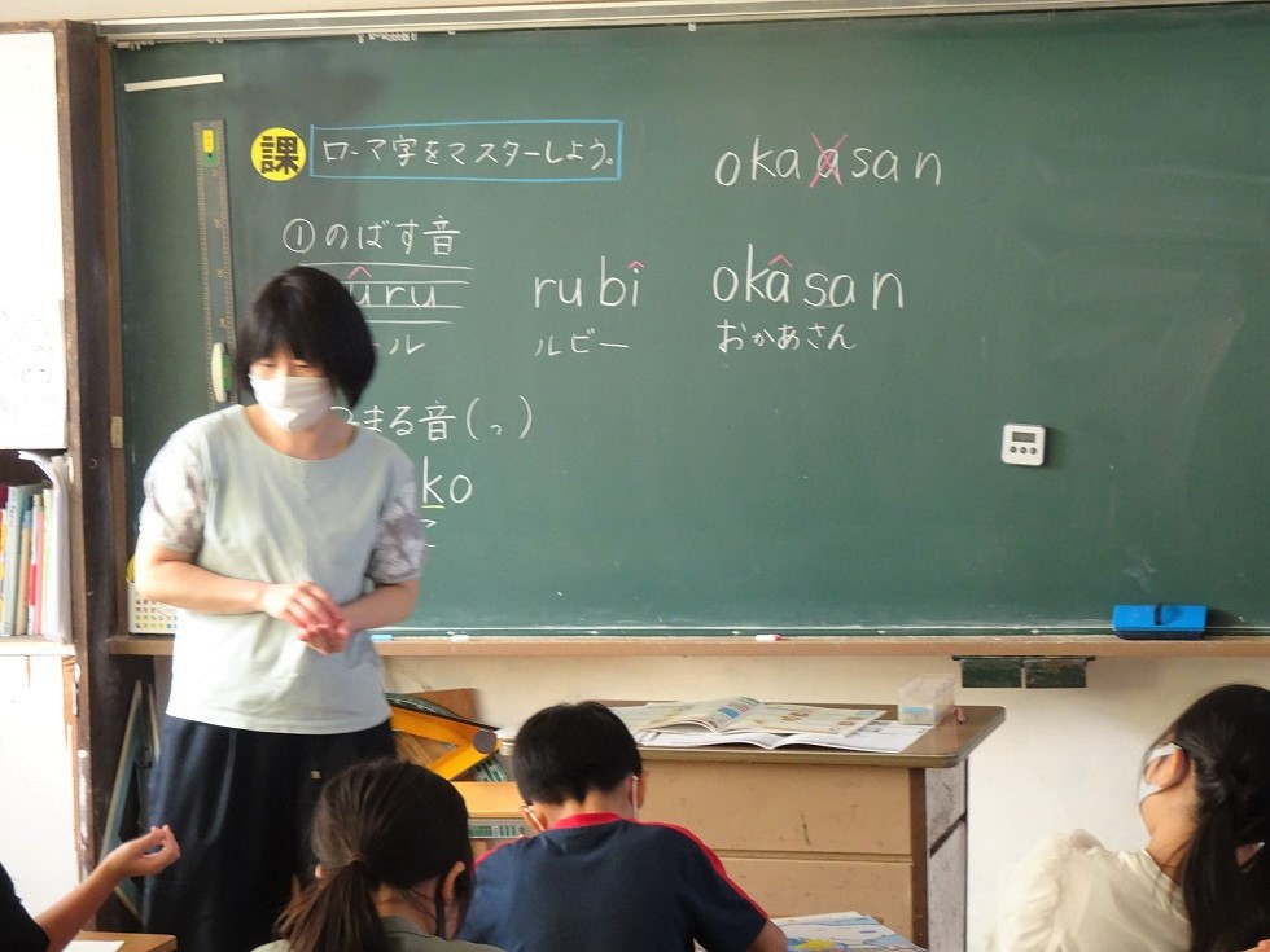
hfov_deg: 21.1
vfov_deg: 15.9
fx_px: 3412
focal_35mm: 93
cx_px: 635
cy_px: 476
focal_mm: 15.92
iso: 500
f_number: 5
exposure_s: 1/100
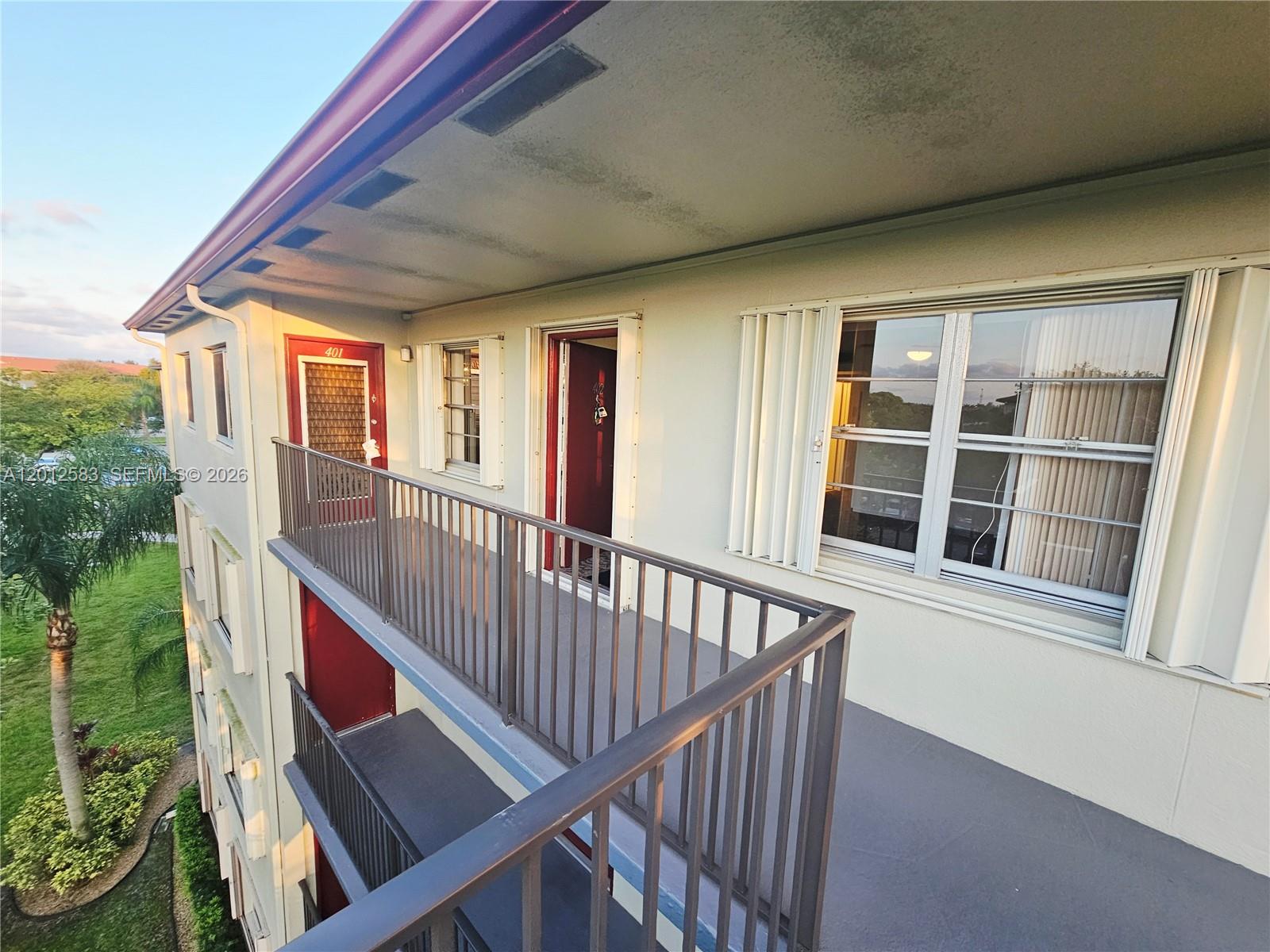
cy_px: 476
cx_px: 635
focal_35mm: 13
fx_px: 477
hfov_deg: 106.2
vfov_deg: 89.9
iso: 125
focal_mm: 2.2
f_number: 2.2
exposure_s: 1/207
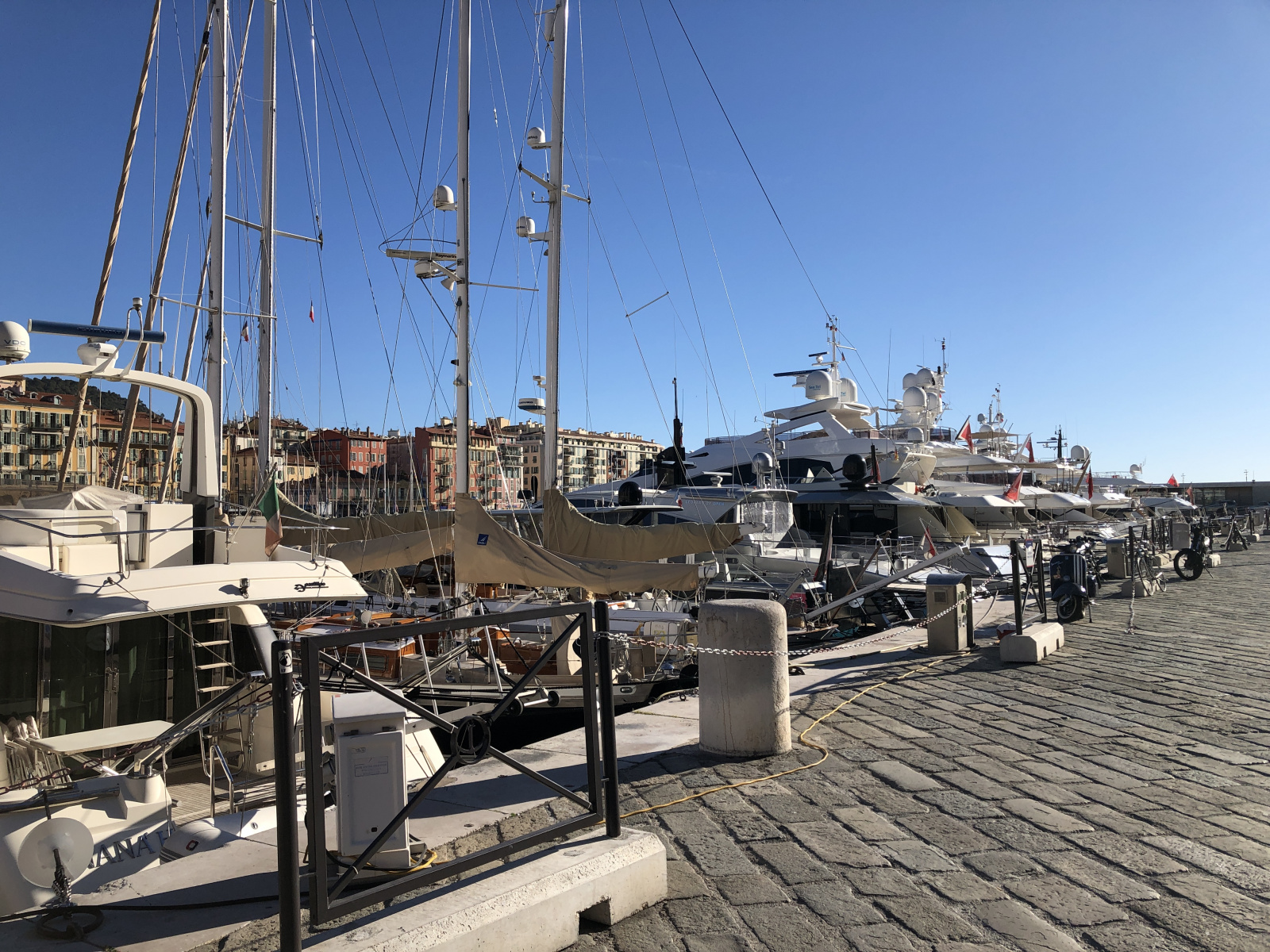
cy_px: 476
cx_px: 635
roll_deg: -0.3
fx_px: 1027
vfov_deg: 49.7
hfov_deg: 63.4
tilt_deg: +2.4
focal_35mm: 28
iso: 20
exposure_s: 1/2525
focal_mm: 3.99
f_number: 1.8
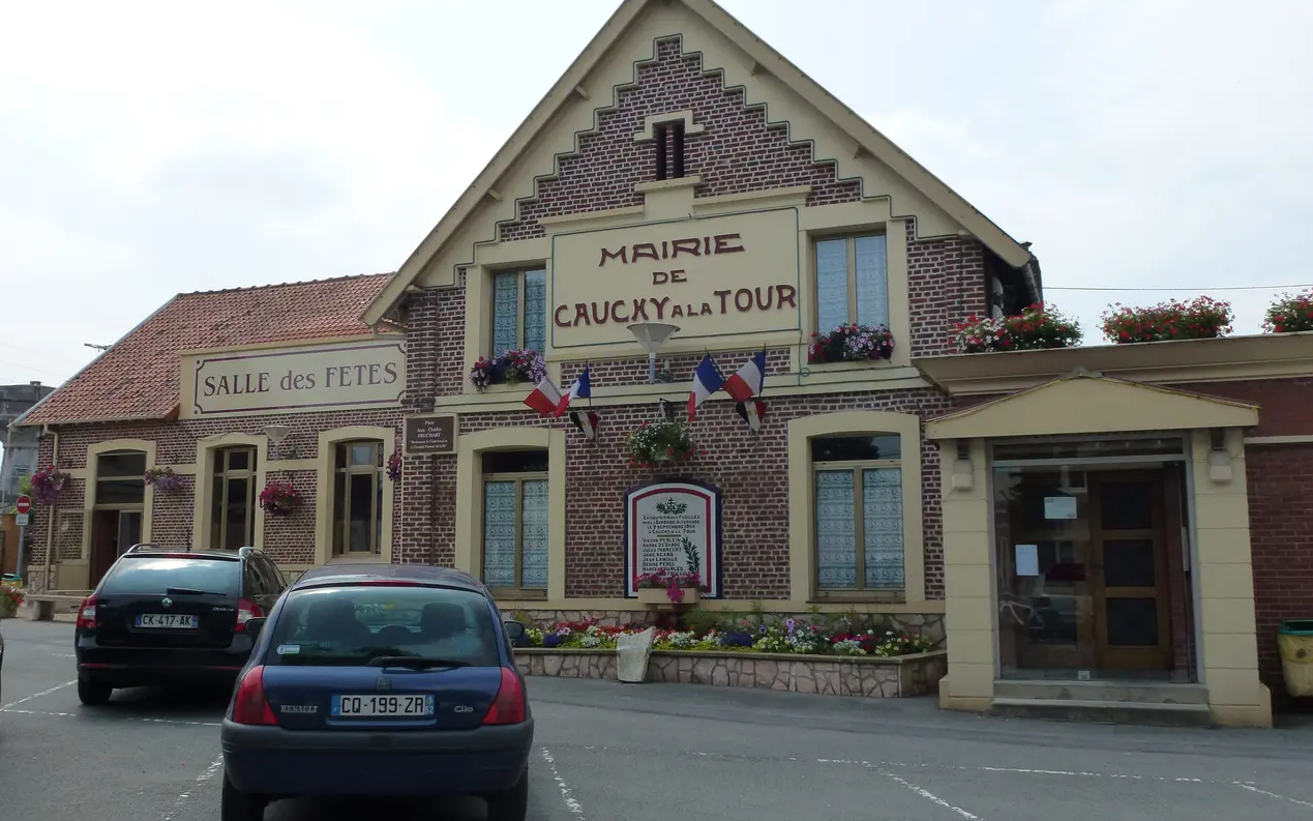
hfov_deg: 61.2
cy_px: 406
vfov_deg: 40.6
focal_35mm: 31
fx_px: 1109
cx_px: 661
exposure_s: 1/1300
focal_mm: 5
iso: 160
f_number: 4
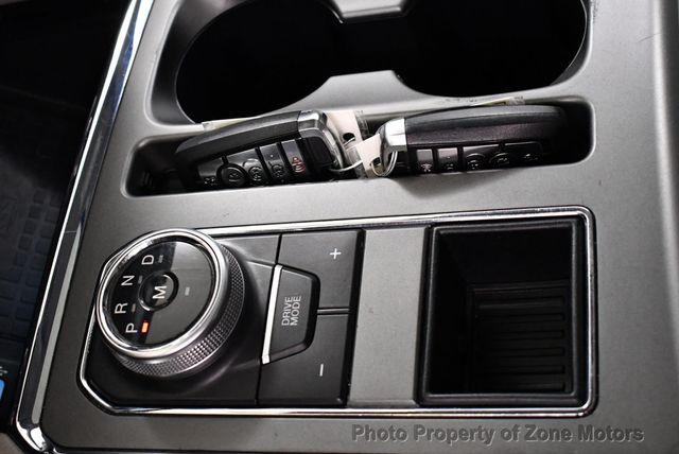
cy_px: 227
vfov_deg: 26.0
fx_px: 982
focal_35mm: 52
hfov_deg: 38.2
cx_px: 340
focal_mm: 26
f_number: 4
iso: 3200
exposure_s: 1/100
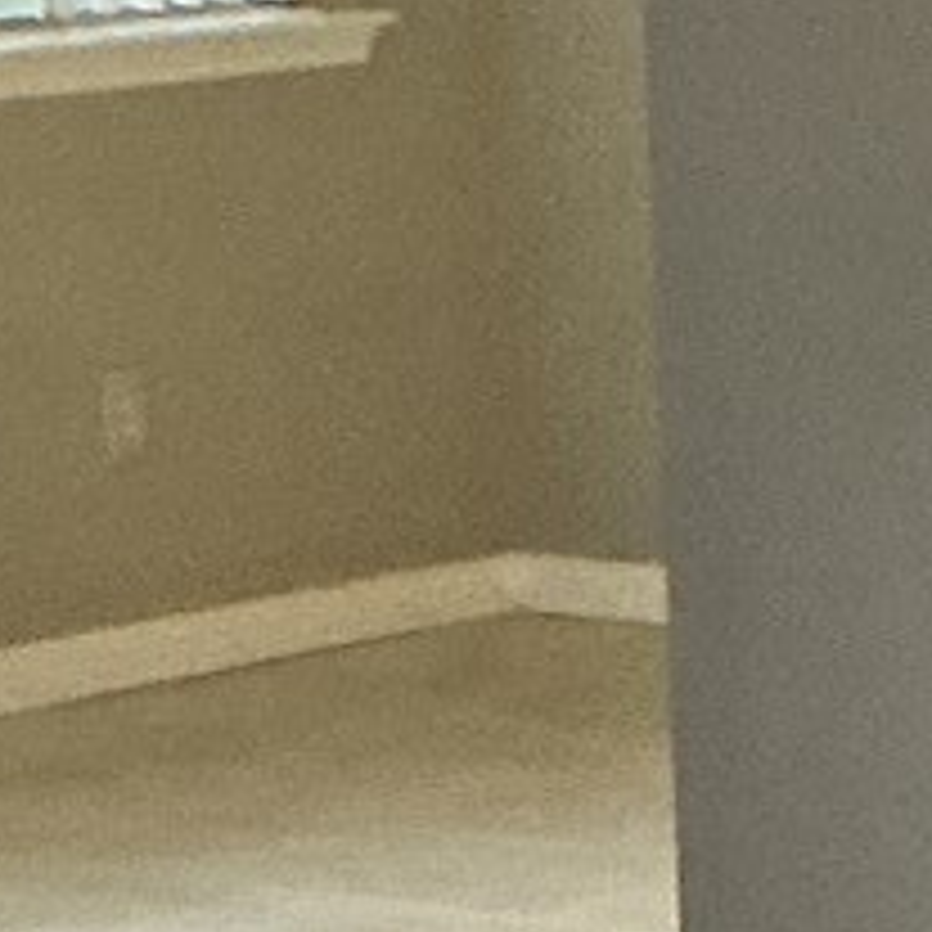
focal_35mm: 254
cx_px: 1914
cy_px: 1058
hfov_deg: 6.7
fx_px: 7737
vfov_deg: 6.9
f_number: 1.8
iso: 200
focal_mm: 3
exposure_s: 1/40
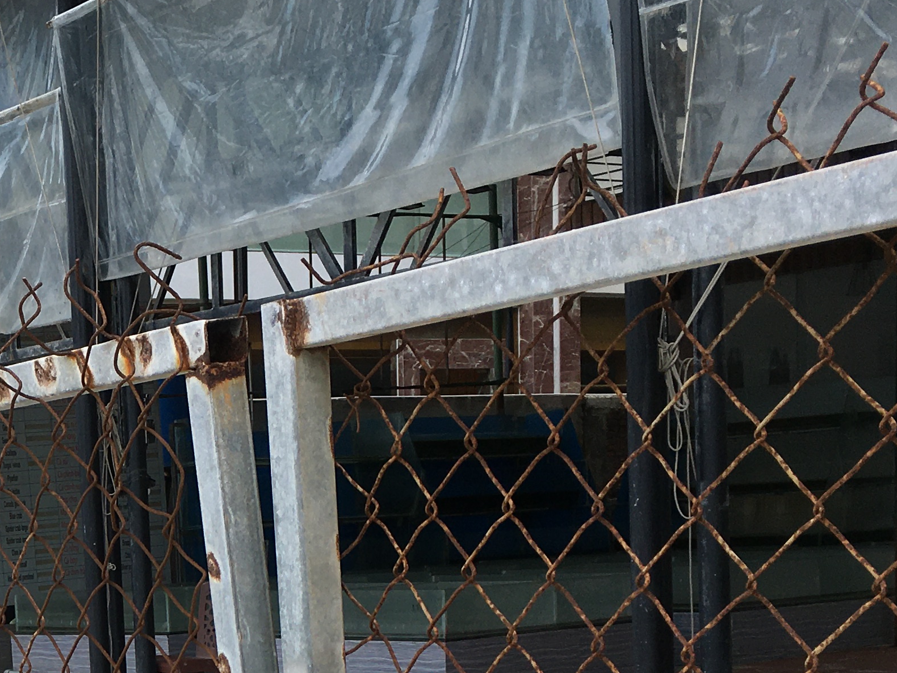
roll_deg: +5.5
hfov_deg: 24.8
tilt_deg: -1.7
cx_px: -44
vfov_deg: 18.9
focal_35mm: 74
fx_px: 1918
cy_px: 780
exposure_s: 1/950
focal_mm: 4.15
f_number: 2.2
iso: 25
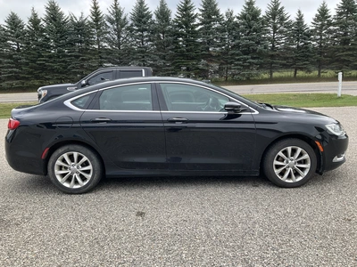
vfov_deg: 48.2
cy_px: 134
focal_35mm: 29
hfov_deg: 61.7
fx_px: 299
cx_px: 178
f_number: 1.8
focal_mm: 3
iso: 25
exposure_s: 1/613
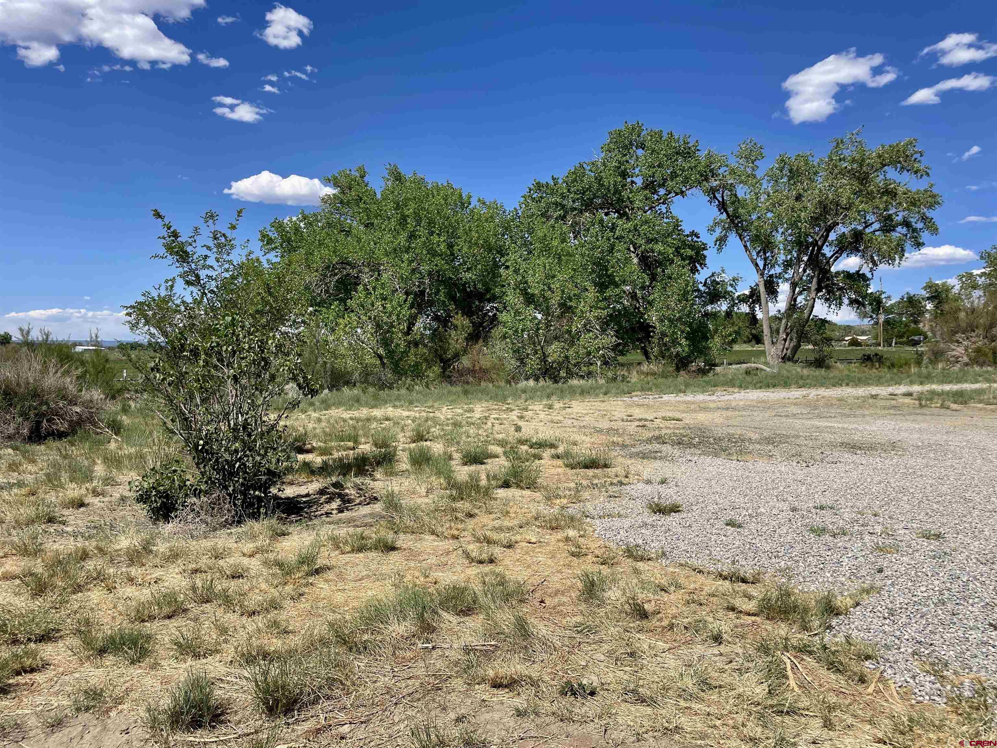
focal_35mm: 26
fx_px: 749
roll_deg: -0.6
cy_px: 374
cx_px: 498
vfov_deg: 53.1
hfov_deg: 67.3
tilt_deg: -1.4
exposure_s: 1/4132
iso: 32
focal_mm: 4.2
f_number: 1.6
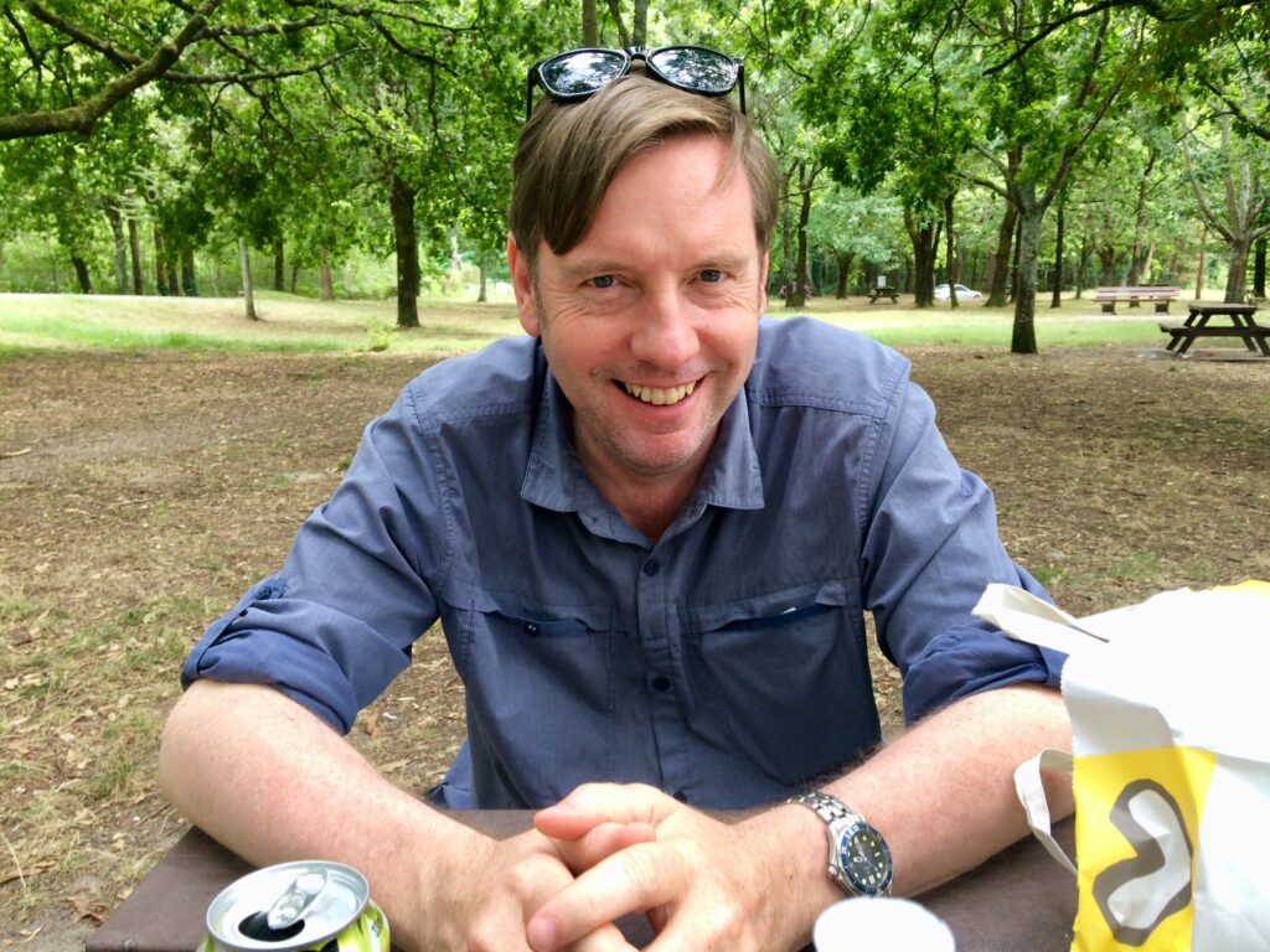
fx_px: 1064
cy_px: 476
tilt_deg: -11.3
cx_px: 635
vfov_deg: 48.2
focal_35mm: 29
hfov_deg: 61.7
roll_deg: +1.1
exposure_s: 1/100
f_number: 2.2
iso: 40
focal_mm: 4.15
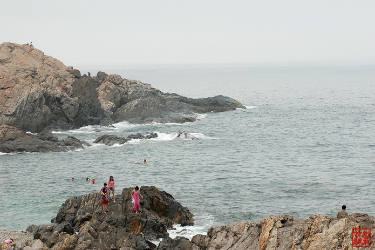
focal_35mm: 121
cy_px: 126
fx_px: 1260
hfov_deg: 16.9
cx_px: 187
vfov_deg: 11.3
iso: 200
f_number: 5
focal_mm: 80
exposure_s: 1/250
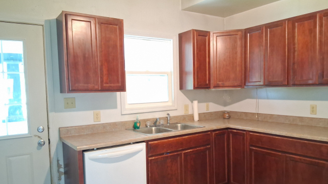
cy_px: 109
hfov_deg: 66.1
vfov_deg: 40.0
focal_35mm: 29
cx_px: 164
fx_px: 252
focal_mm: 3.98
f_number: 1.8
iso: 800
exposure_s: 1/24
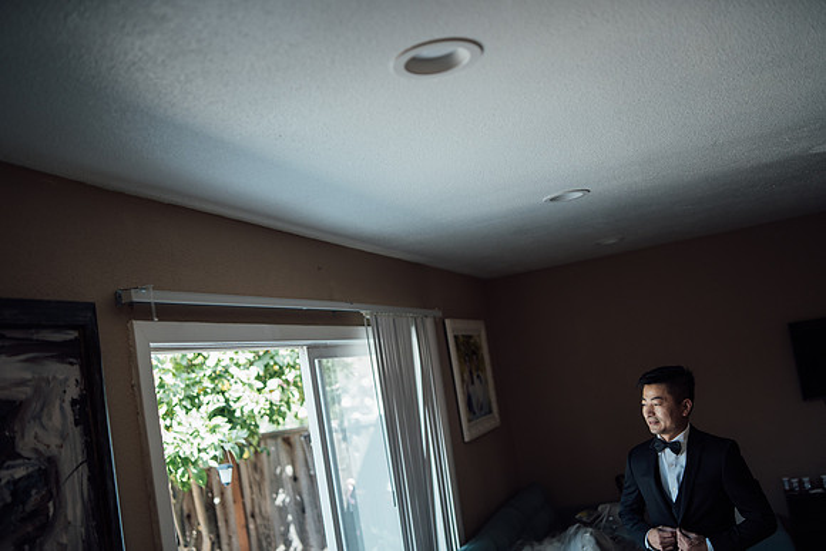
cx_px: 413
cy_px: 276
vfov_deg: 37.9
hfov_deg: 54.4
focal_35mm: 35
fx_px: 803
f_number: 1.4
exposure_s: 1/640
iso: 320
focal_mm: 35
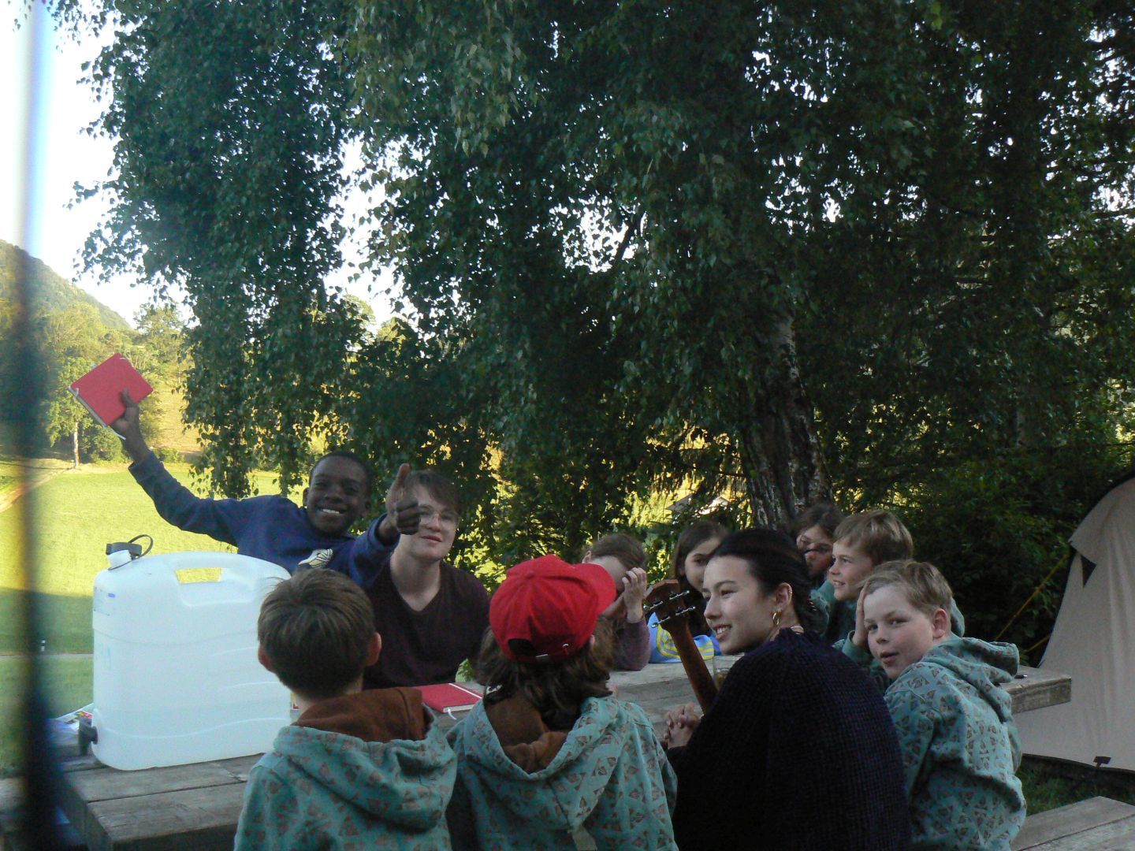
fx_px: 1180
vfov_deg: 39.7
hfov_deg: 51.4
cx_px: 568
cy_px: 426
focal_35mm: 36
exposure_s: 1/160
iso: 400
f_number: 7.1
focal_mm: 6
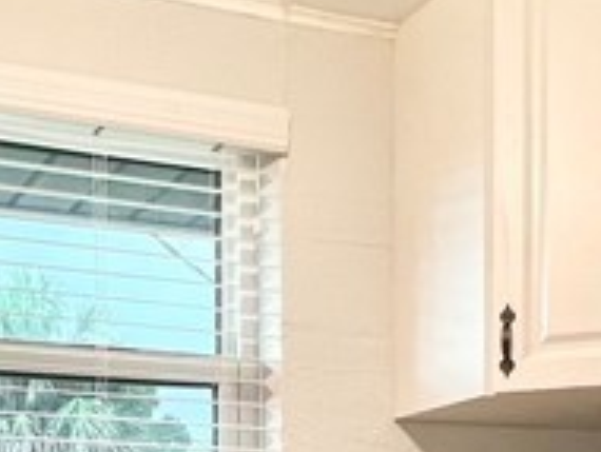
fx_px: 1217
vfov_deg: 18.7
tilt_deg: -3.0
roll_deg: +0.5
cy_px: 670
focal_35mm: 70
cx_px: 196
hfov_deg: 27.6
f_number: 1.8
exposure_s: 1/60
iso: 125
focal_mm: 1.57
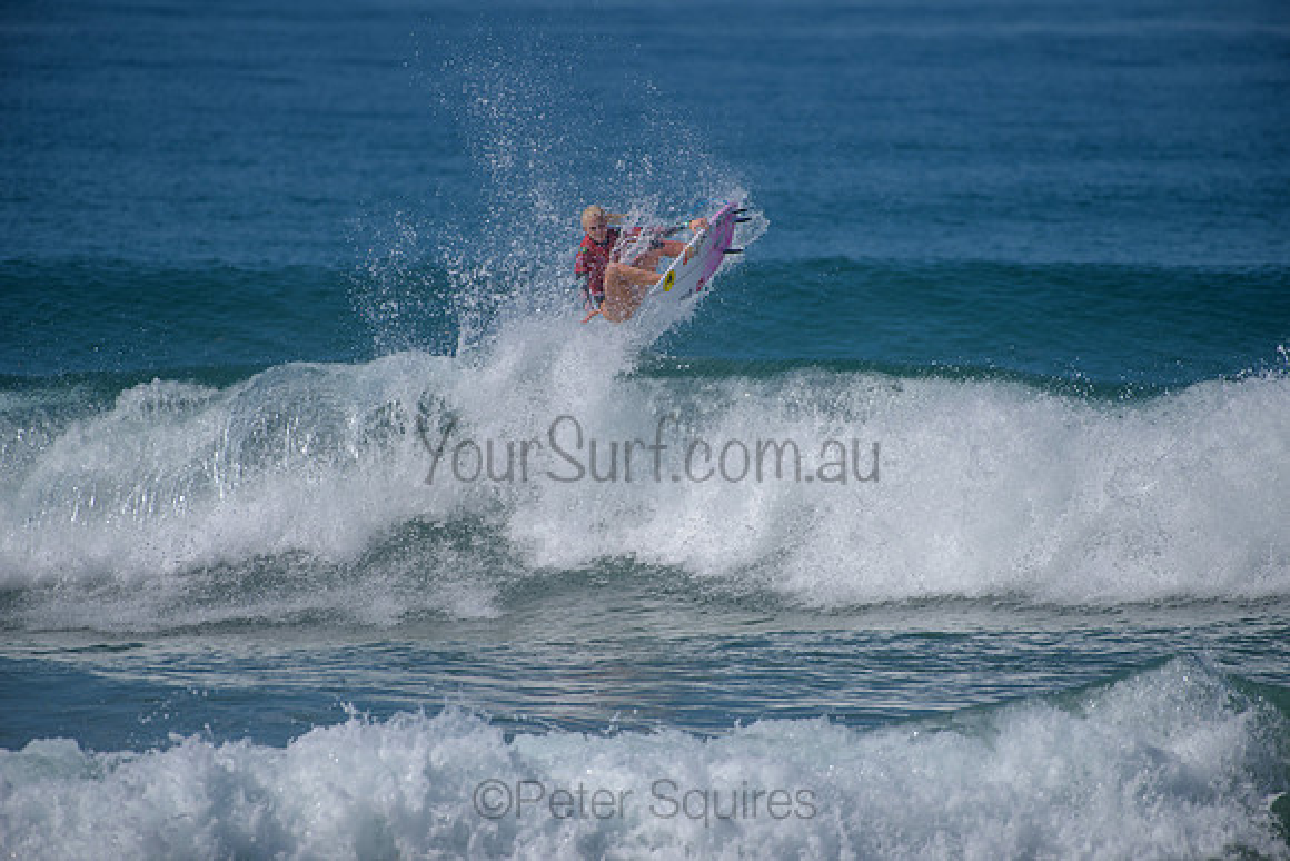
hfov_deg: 4.1
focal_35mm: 500
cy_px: 430
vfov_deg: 2.8
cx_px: 645
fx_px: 17920
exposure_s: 1/2000
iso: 140
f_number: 5.6
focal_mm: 500
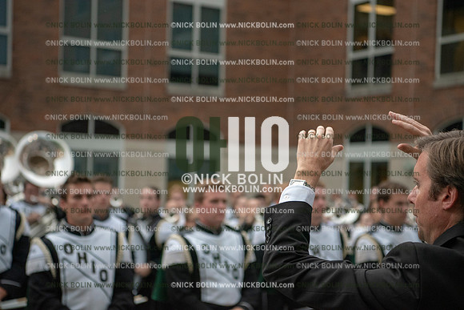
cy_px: 155
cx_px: 232
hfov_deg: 28.8
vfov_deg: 19.5
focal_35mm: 70
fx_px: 902
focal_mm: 70
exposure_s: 1/1600
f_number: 3.5
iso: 3200
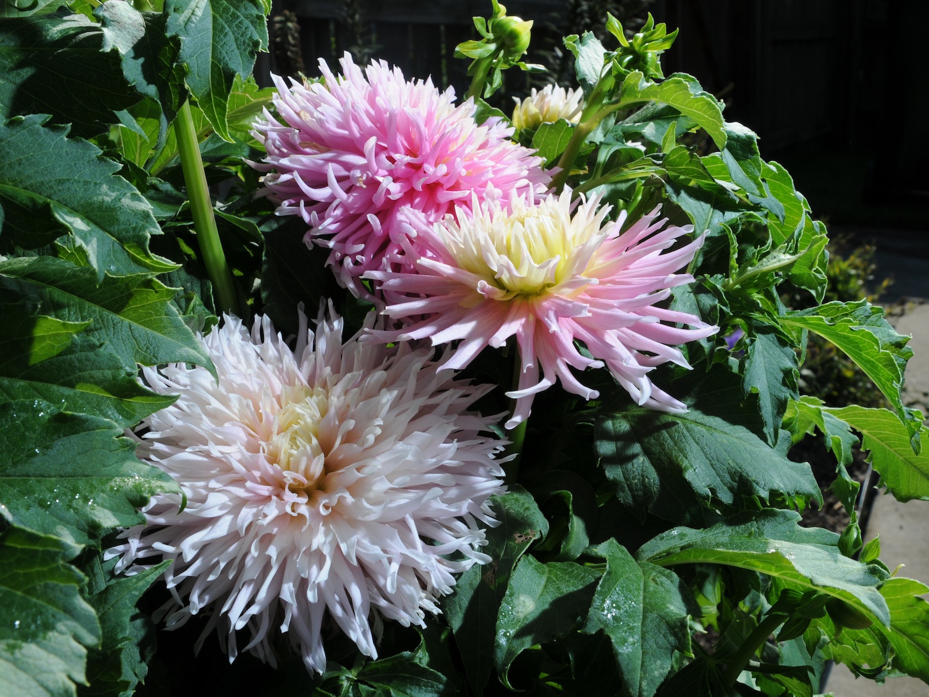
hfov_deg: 46.8
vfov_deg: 35.9
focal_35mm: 40
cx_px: 457
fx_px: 1073
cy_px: 356
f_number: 13
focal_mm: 24
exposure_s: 1/250
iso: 200
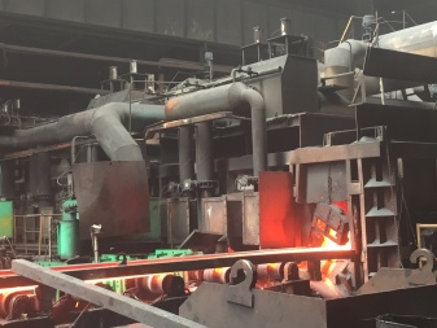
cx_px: 166
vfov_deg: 26.6
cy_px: 162
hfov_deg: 34.8
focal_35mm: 55
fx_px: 695
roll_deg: +1.8
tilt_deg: +2.6
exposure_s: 1/33
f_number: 2.2
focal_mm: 4.15
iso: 80
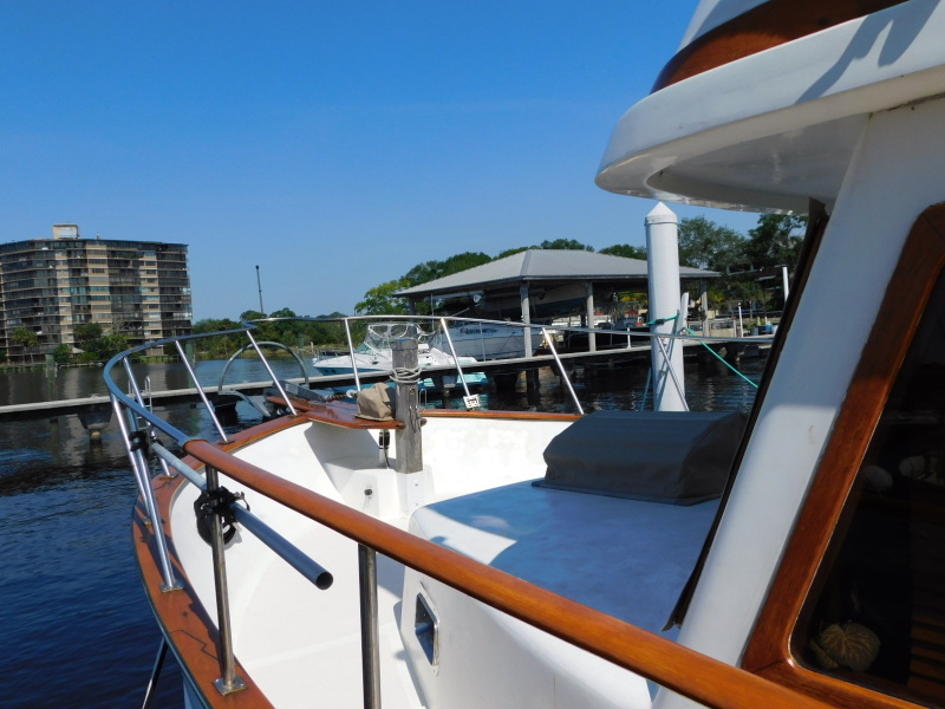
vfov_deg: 46.8
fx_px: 819
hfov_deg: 60.0
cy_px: 354
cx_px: 472
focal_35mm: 30
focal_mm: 5.3
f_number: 6.4
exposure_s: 1/800
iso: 125
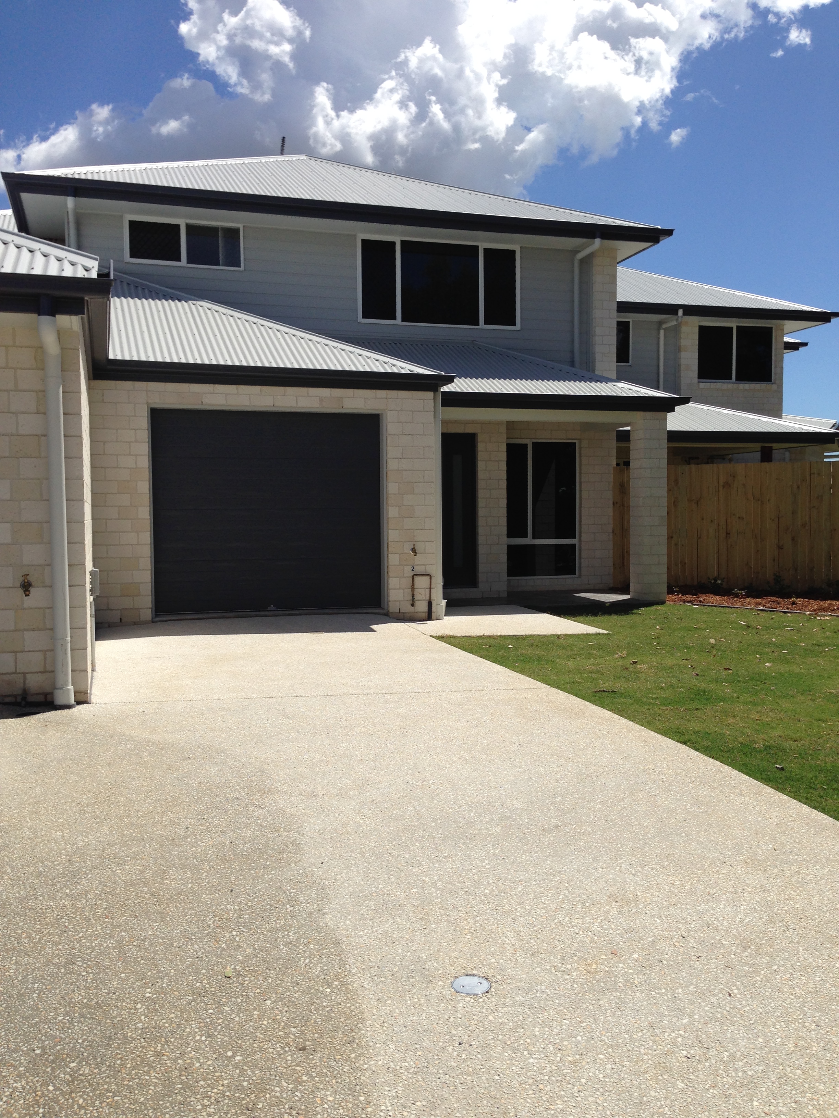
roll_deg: +0.3
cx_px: 420
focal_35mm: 33
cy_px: 559
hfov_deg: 42.9
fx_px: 1066
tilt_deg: -0.7
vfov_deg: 55.4
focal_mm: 4.12
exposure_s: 1/2463
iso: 50
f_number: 2.4
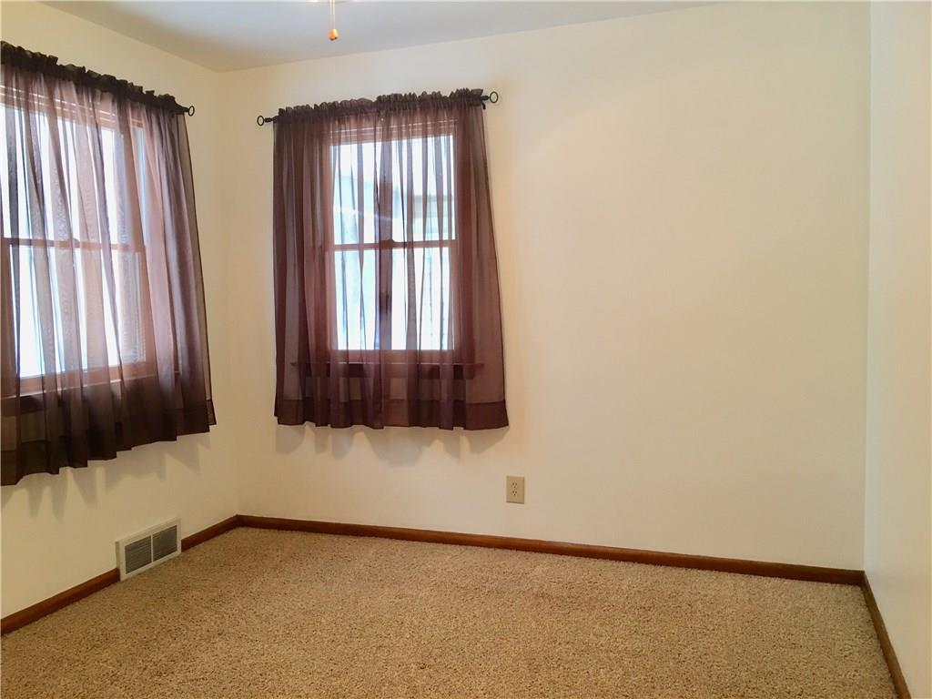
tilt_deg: -2.0
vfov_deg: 48.2
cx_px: 466
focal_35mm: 29
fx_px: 781
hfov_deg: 61.7
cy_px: 350
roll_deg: -0.3
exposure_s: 1/15
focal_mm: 4.15
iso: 40
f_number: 2.2
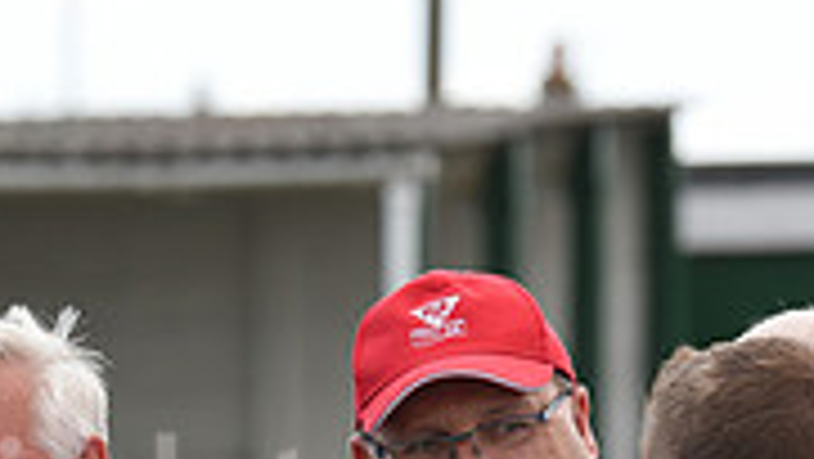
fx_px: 10538
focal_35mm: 488
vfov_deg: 2.5
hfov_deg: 4.4
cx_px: 54
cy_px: 808
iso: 400
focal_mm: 145
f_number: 4.5
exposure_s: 1/2000
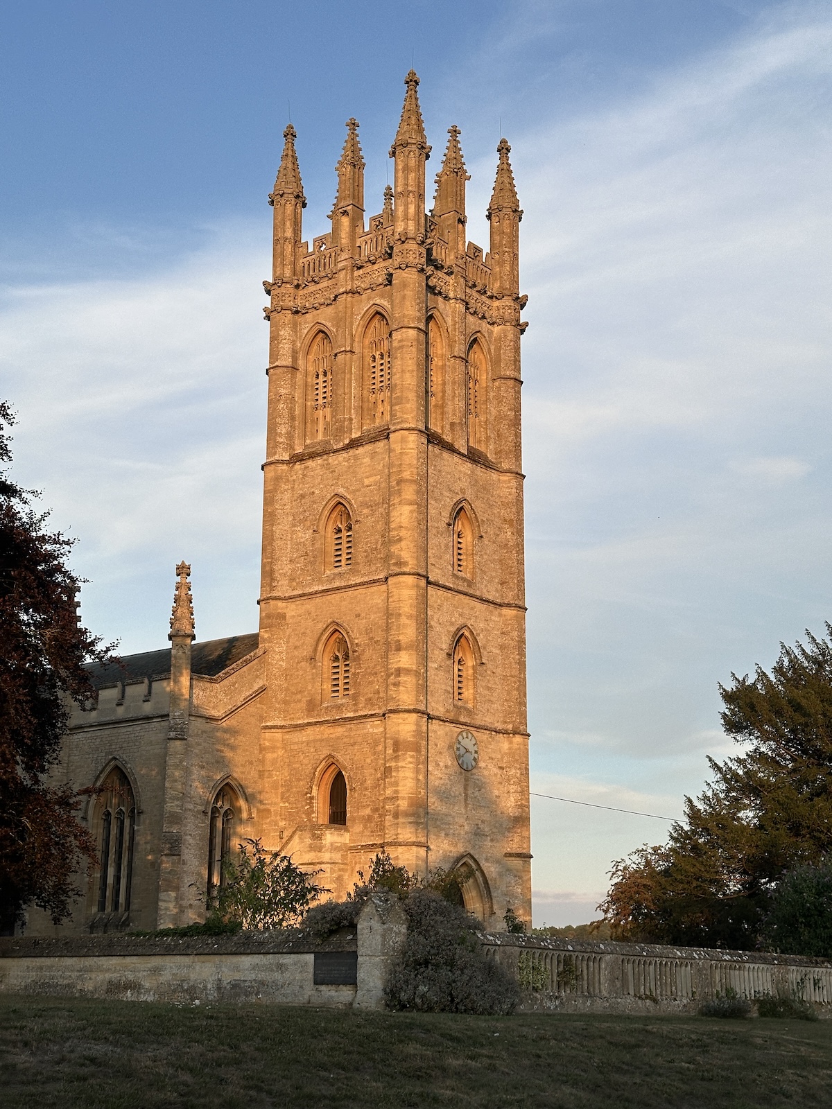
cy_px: 554
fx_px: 1538
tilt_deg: +16.9
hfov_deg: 30.3
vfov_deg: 39.7
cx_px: 416
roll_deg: -0.8
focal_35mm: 48
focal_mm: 6.86
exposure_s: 1/1376
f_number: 1.78
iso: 64
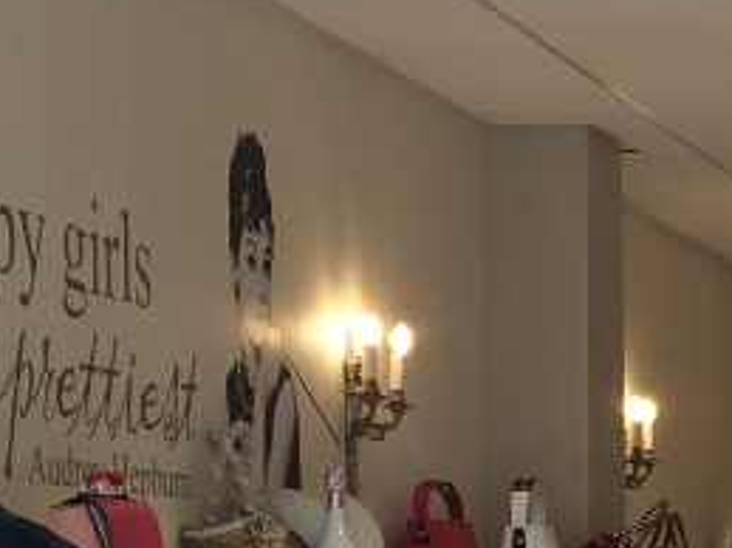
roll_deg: +0.6
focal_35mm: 157
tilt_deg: -2.7
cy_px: 771
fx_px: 3318
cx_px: 1571
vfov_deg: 9.2
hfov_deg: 11.1
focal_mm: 4.15
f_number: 2.2
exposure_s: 1/100
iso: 50
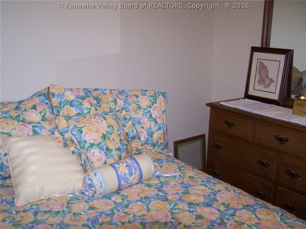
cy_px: 114
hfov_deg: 49.0
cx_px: 153
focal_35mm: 38
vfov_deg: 37.7
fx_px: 336
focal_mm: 6.3
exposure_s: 1/60
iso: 140
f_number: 2.8
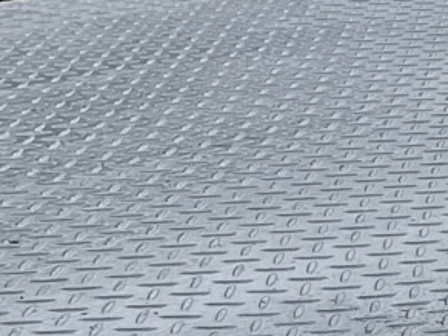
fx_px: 2367
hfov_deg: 8.7
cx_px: 1392
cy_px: -37
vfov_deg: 8.0
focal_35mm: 183
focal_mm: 5.1
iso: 32
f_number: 1.6
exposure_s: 1/3165
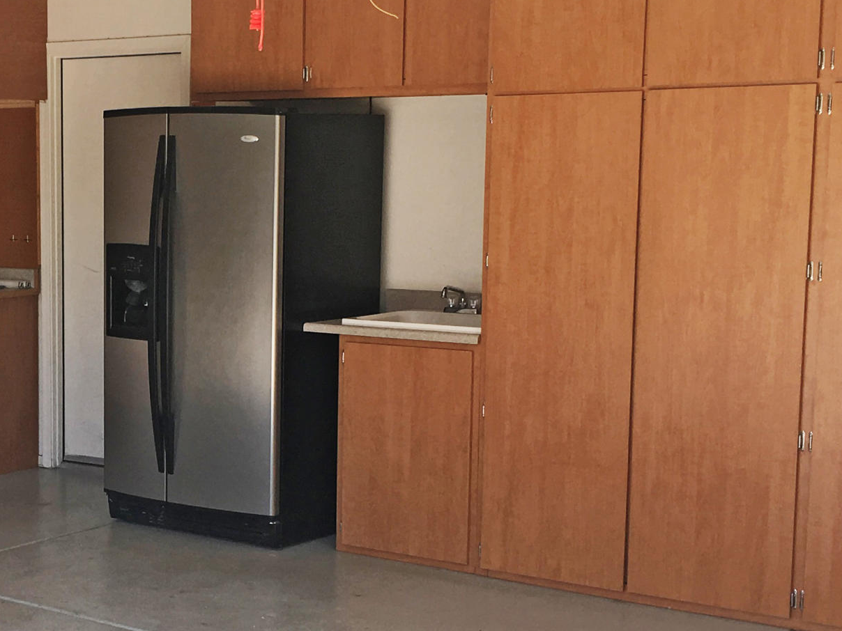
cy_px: 423
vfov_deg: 20.4
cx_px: 85
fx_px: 1751
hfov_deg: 26.2
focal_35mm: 72
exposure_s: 1/245
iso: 25
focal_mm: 4.15
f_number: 2.2
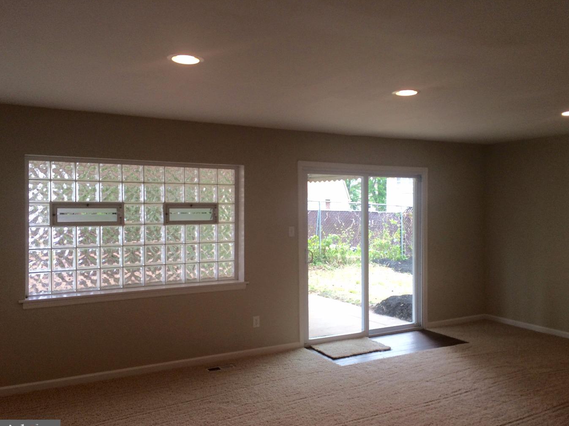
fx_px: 510
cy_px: 216
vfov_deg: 45.4
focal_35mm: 31
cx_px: 291
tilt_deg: +0.2
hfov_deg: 58.4
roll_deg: +0.1
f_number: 2.2
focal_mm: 4.15
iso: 40
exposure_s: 1/60
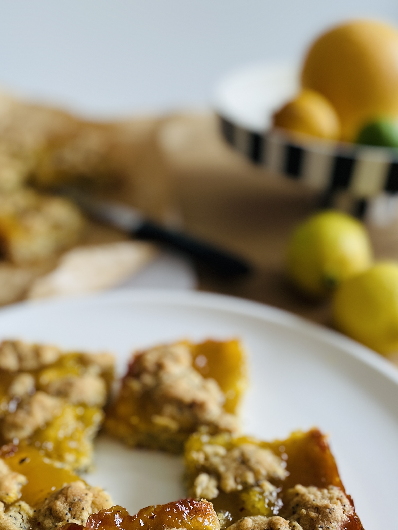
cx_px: 175
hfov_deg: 35.9
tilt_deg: -36.0
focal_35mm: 40
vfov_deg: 46.2
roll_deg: -3.2
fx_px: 613
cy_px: 348
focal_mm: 4.2
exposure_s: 1/50
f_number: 1.6
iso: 160
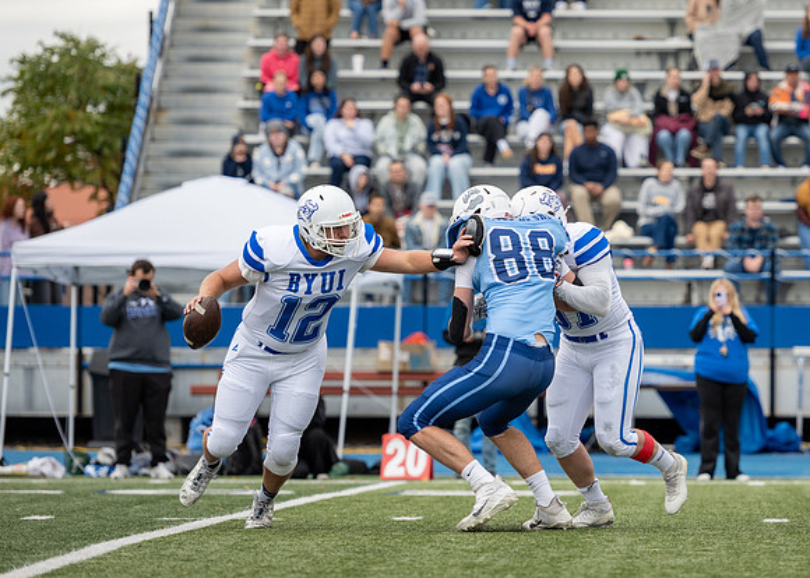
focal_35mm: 280
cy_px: 233
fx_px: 6442
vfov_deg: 5.1
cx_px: 577
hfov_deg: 7.2
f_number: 2.8
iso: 125
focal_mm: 180
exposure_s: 1/1000
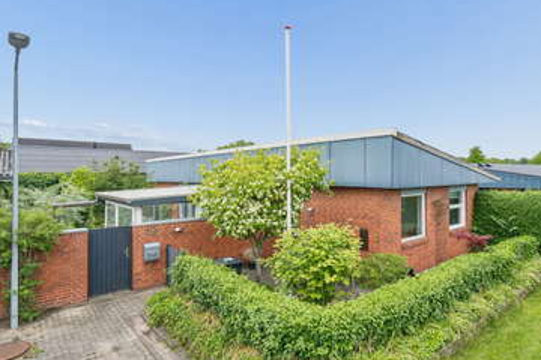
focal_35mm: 21
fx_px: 316
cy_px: 202
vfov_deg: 59.3
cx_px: 314
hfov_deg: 80.6
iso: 1000
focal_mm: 18
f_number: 7.1
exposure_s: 1/1000
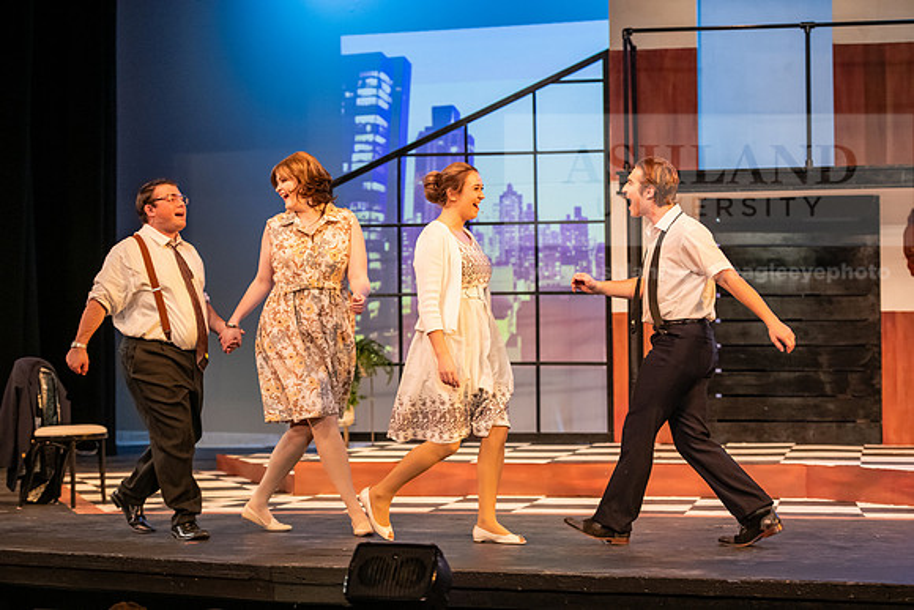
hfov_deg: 22.6
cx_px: 457
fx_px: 2285
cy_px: 305
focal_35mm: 90
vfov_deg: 15.2
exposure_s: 1/200
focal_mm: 90
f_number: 3.2
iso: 3200
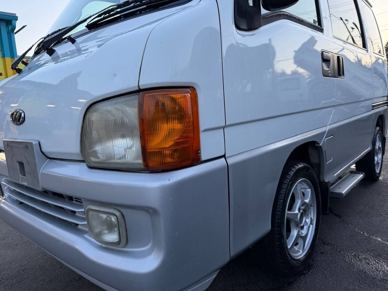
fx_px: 280
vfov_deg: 54.9
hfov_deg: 69.4
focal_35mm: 25
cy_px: 144
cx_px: 193
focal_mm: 6.76
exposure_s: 1/120
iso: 320
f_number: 1.78
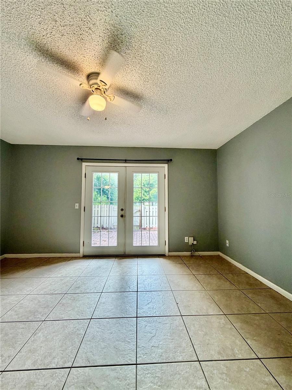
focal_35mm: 14
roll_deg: +0.0
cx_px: 146
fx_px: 157
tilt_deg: +3.8
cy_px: 195
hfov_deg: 85.7
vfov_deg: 102.1
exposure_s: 1/120
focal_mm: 2.22
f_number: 2.2
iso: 125
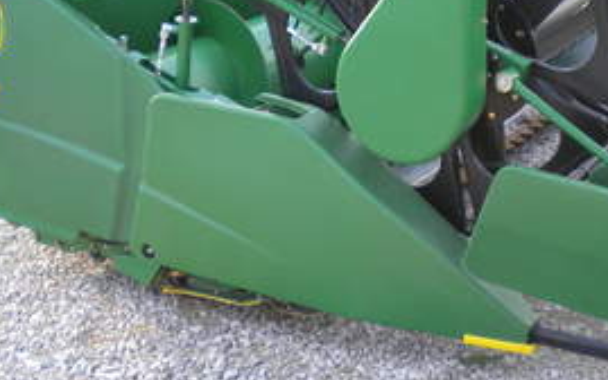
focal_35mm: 75
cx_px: 486
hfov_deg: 27.0
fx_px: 1242
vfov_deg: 17.2
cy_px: 68
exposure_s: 1/88.3
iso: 80
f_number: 3.1
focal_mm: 6.3
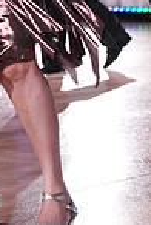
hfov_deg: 6.1
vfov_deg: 9.0
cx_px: 115
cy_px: -54
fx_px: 1415
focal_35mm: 226
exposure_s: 1/400
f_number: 4
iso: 2000
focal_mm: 57
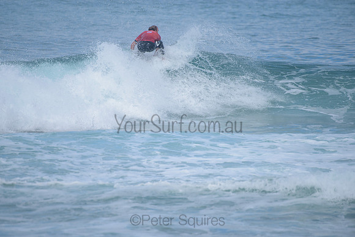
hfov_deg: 3.7
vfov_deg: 2.5
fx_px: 5440
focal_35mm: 552
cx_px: 164
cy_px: 111
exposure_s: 1/2000
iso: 320
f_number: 5.6
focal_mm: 500
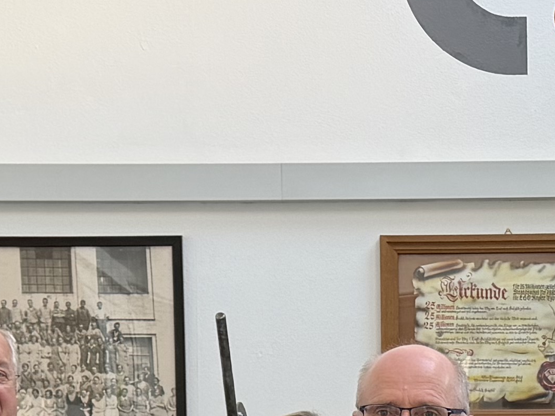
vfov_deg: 10.9
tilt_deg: -6.0
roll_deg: +0.7
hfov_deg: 15.1
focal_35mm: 130
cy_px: 652
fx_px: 2084
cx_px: 437
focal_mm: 6.76
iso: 125
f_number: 1.78
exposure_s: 1/100
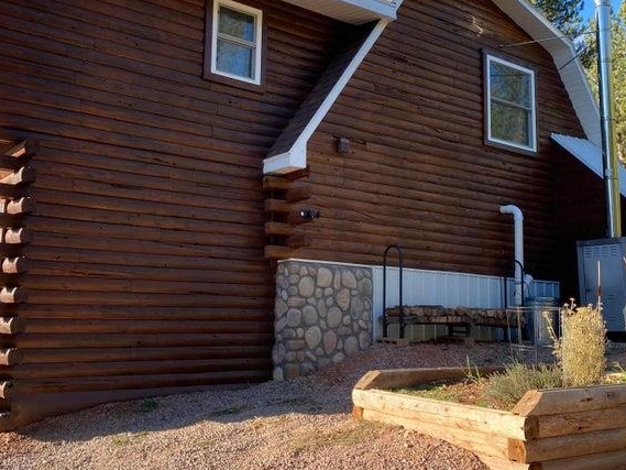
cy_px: 199
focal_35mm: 39
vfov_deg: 36.8
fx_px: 705
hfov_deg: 47.8
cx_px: 295
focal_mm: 4.25
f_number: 1.8
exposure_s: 1/493
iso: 32
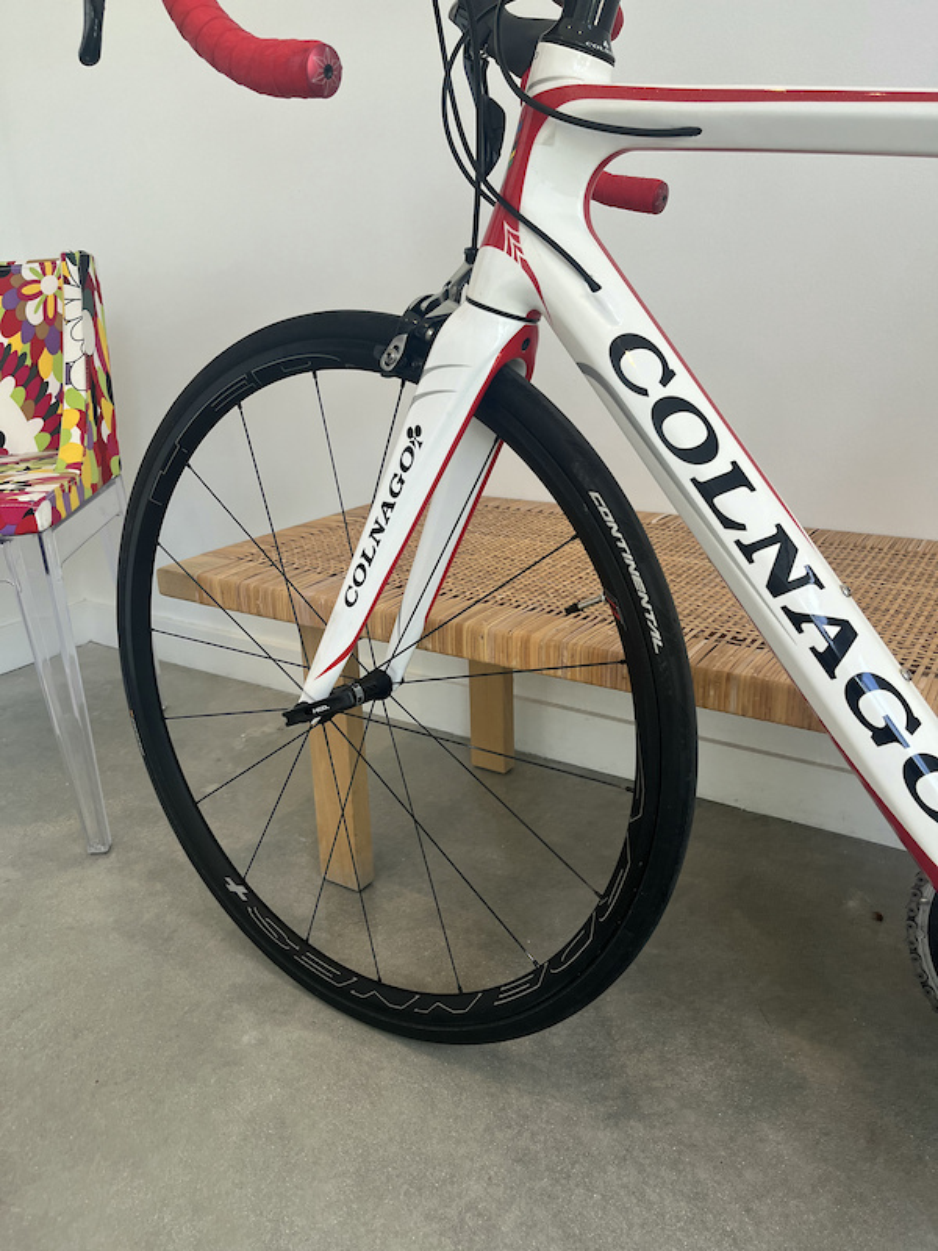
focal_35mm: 26
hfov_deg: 53.1
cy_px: 626
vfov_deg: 67.3
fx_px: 939
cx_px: 469
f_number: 1.6
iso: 100
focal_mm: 5.1
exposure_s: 1/121
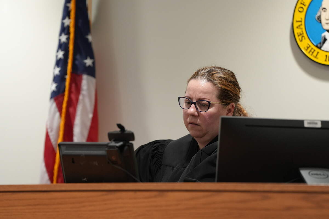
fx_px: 1828
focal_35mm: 200
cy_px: 110
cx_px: 164
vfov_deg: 6.9
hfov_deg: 10.3
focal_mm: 200
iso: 3200
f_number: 4
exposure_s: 1/200
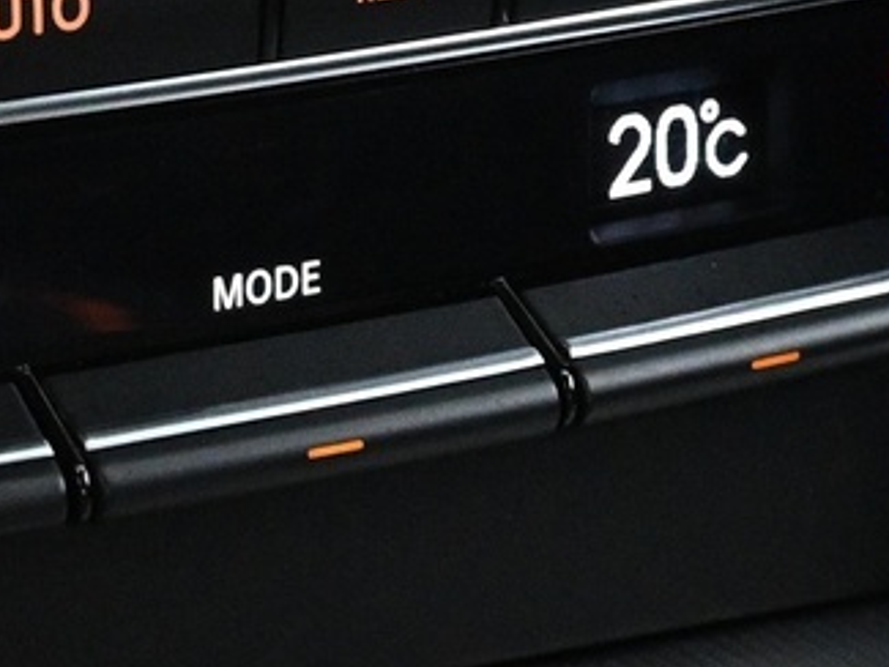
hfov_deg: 12.3
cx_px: -60
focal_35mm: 158
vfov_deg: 9.4
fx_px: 4059
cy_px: 66
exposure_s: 1/30
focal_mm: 22
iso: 4000
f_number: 4
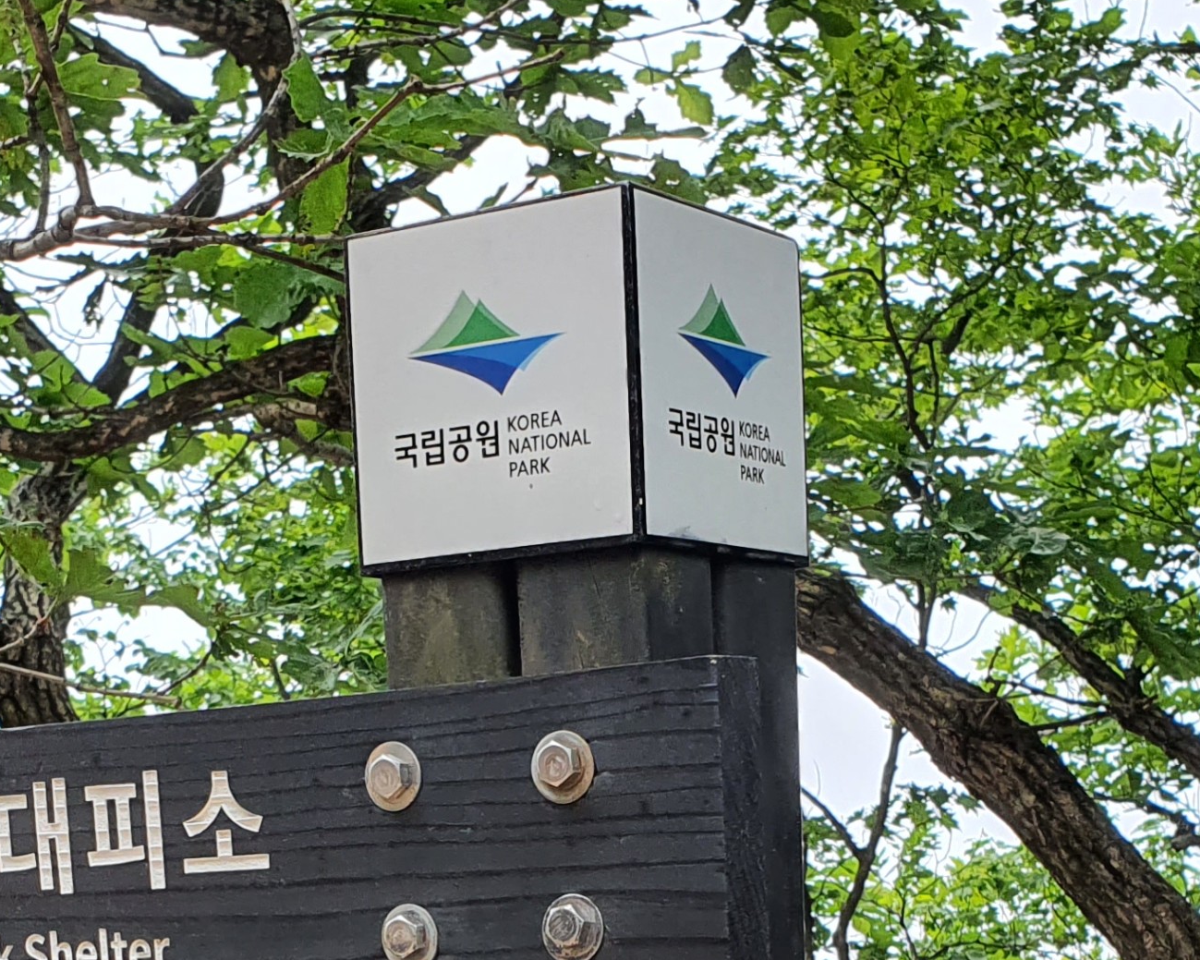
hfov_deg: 25.4
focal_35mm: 75
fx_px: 2663
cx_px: 612
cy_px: 1265
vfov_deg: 18.9
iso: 50
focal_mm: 4.32
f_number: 2.4
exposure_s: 1/586
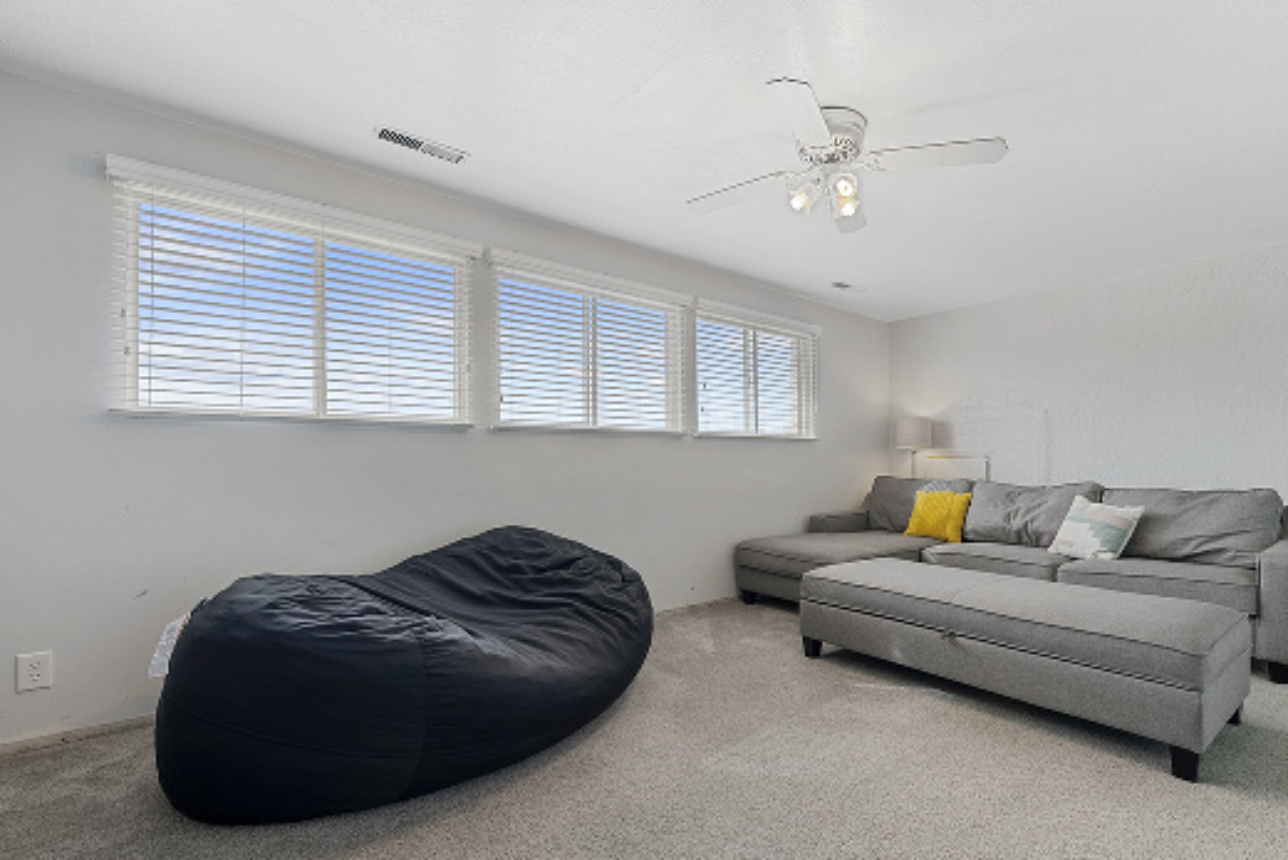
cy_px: 482
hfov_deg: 95.4
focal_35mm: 16
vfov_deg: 73.5
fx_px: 573
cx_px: 773
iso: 64
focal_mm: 13
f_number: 8
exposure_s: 1/2.5
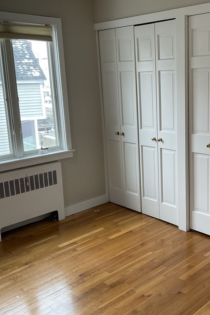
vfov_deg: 47.4
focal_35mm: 41
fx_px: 359
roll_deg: +0.7
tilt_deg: -12.3
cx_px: 164
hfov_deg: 31.9
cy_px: 157
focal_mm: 3
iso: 80
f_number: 1.8
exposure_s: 1/60
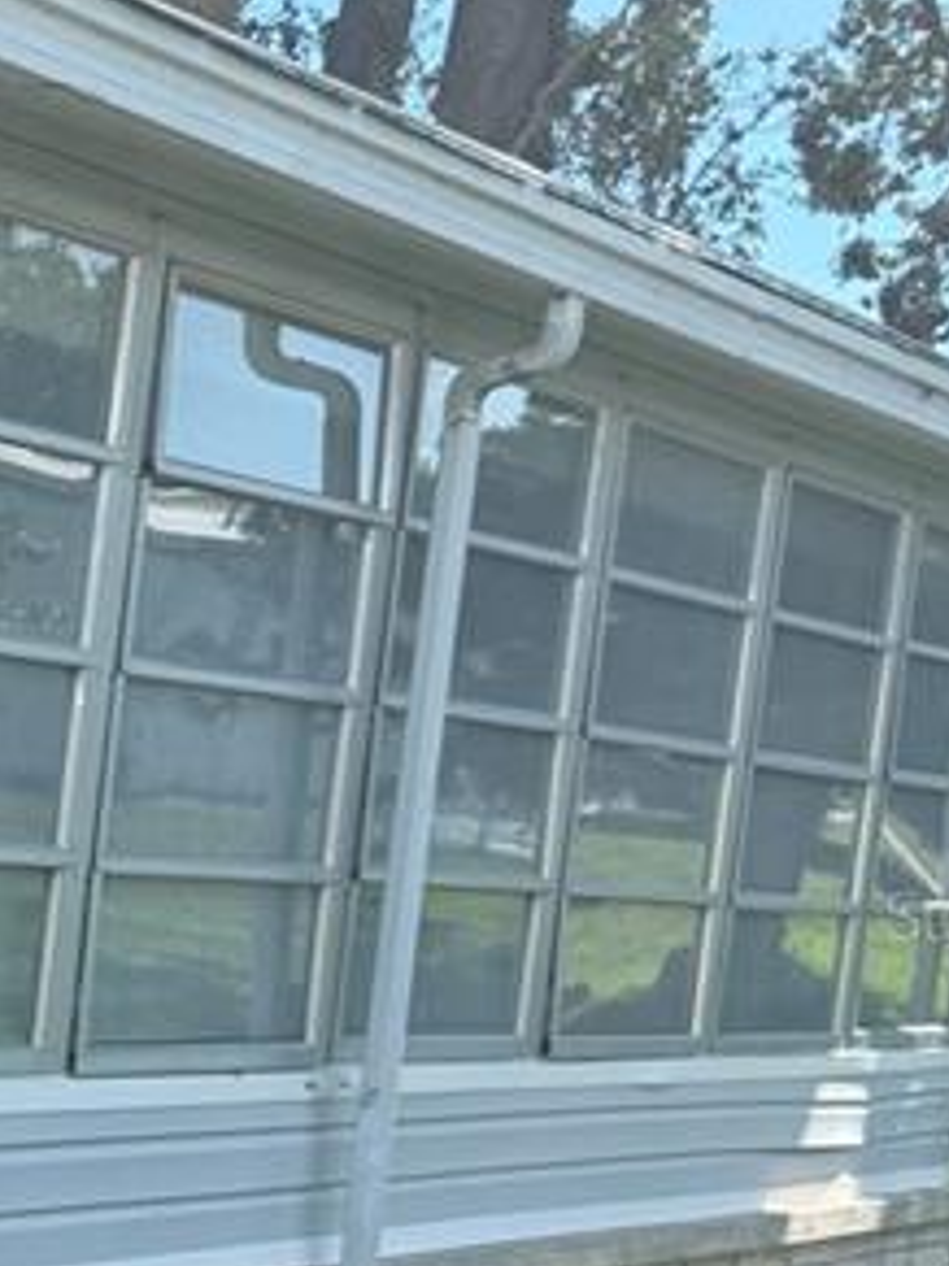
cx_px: -766
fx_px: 3621
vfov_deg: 19.7
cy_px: 914
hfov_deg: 13.4
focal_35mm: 99
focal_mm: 6.76
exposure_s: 1/2299
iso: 80
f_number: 1.78
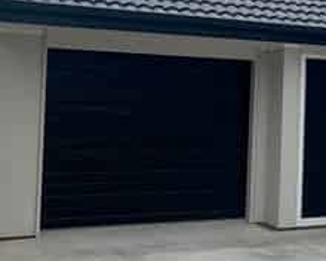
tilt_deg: +2.2
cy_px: 99
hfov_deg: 22.1
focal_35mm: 76
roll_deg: -1.7
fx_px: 733
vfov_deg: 20.1
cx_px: 440
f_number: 1.8
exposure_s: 1/5405
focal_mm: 4.25
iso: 25
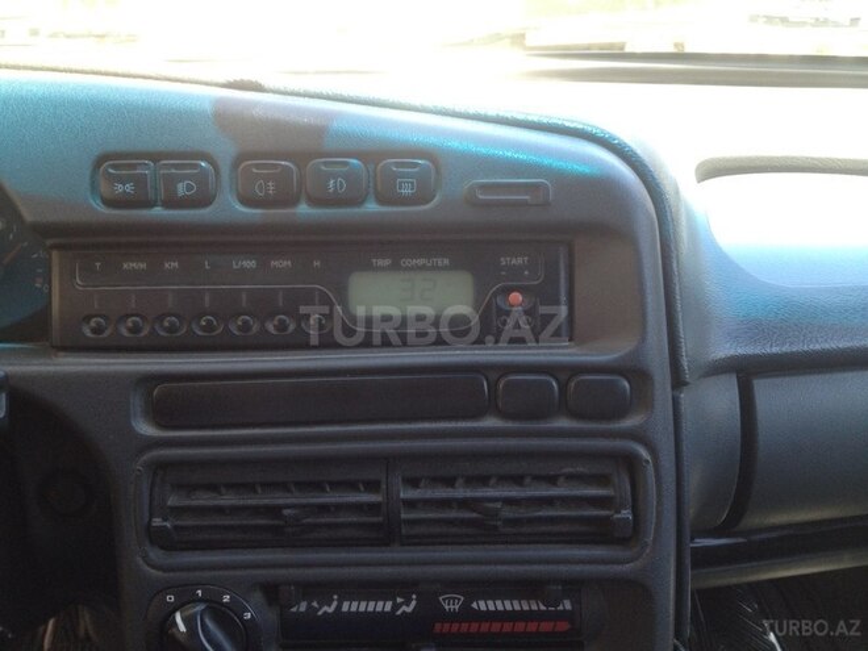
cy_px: 326
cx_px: 434
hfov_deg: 52.6
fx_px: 878
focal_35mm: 35
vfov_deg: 40.7
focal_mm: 4.28
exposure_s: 1/120
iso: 80
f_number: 2.4
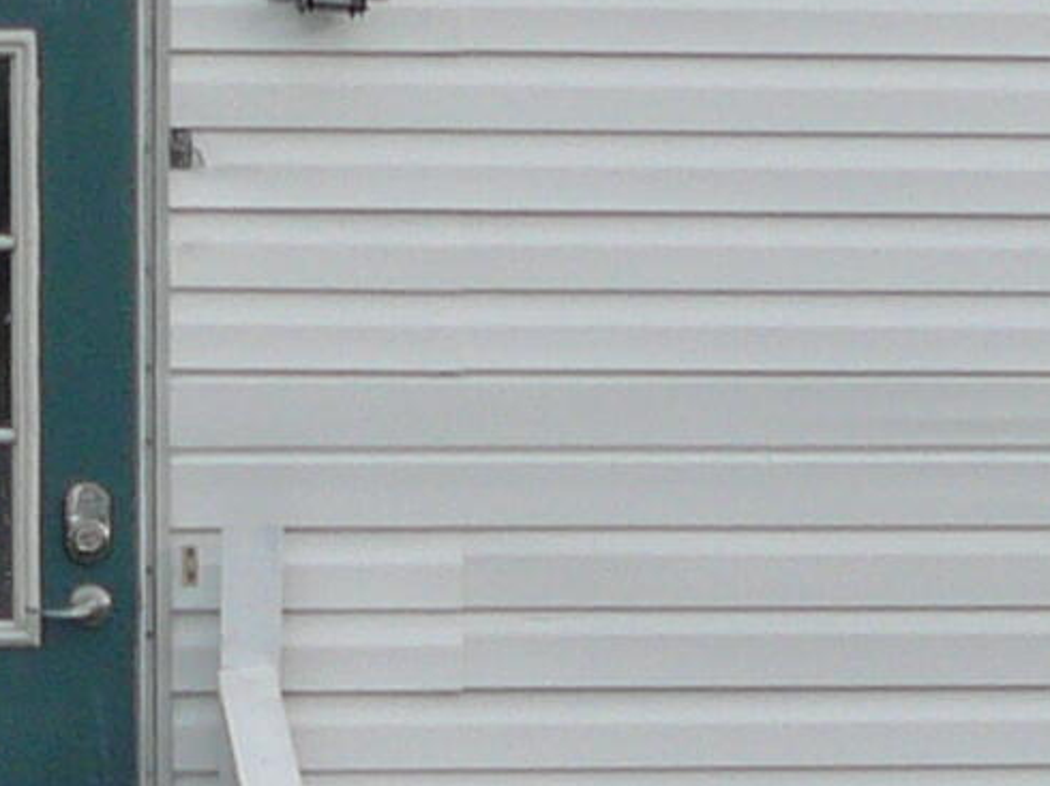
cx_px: 216
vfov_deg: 8.0
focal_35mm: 183
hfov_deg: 10.8
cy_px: 891
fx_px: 5548
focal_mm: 5.2
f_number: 2.8
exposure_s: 1/60
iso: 80
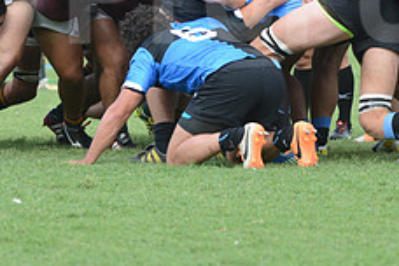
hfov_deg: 5.6
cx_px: 210
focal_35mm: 369
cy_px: -17
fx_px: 4089
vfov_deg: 3.7
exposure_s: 1/500
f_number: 4
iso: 640
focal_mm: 145
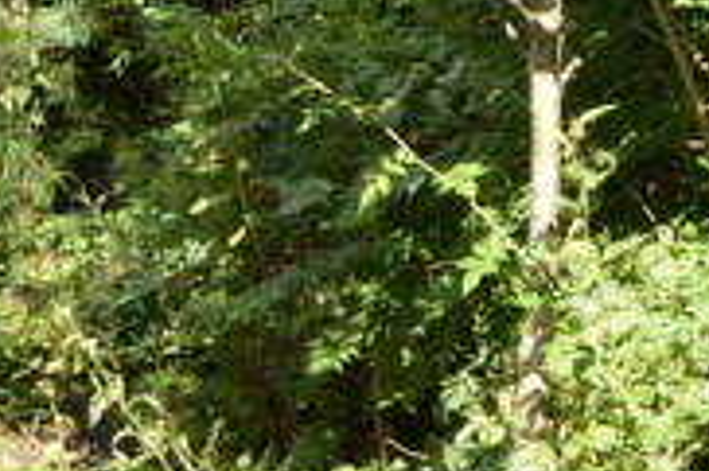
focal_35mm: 130
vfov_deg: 10.4
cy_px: -31
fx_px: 2558
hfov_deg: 14.3
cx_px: 1200
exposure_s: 1/125
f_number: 4
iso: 100
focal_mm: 24
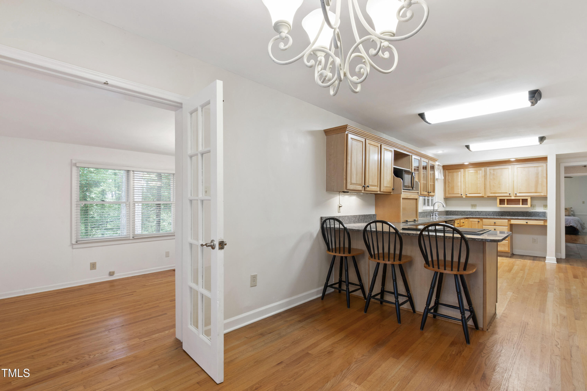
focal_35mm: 16
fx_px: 269
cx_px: 294
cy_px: 196
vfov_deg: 72.1
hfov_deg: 95.0
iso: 100
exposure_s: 1/2
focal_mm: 11
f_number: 8
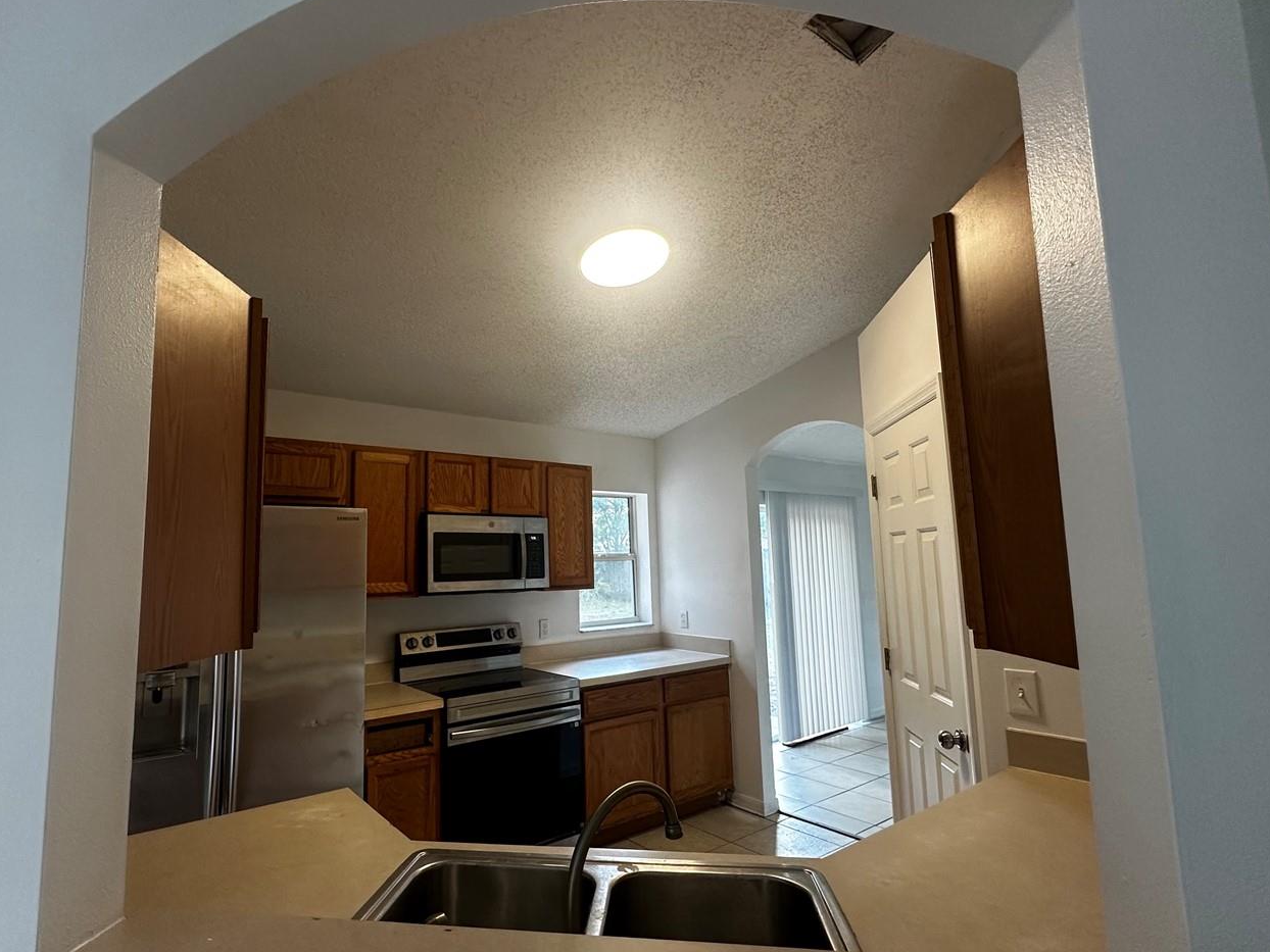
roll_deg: +0.9
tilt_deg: +6.9
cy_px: 487
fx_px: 660
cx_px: 566
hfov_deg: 87.4
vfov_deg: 71.6
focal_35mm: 18
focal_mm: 2.22
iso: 200
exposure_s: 1/99
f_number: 2.2
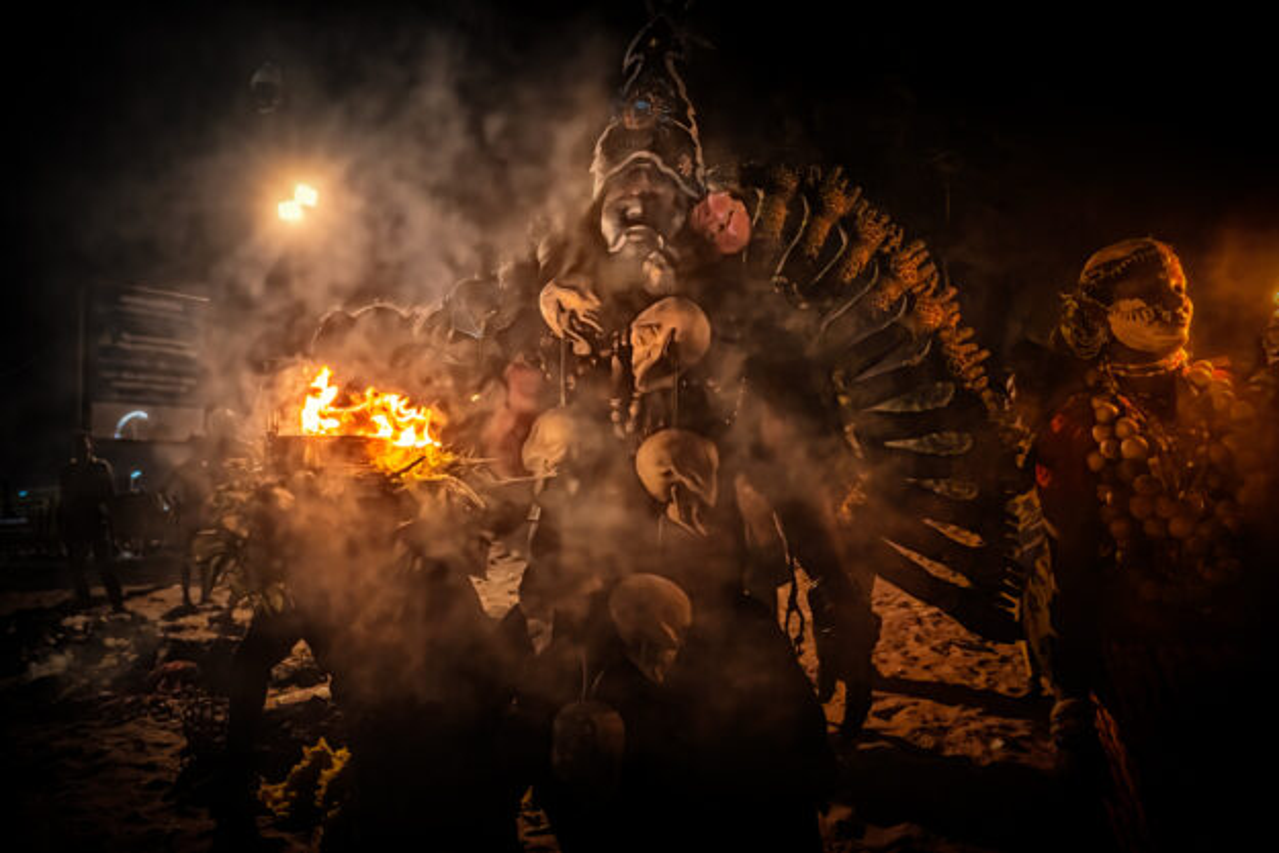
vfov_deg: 53.2
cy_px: 426
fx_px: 853
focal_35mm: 24
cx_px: 640
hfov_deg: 73.7
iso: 4000
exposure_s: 1/320
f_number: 4.5
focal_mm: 24
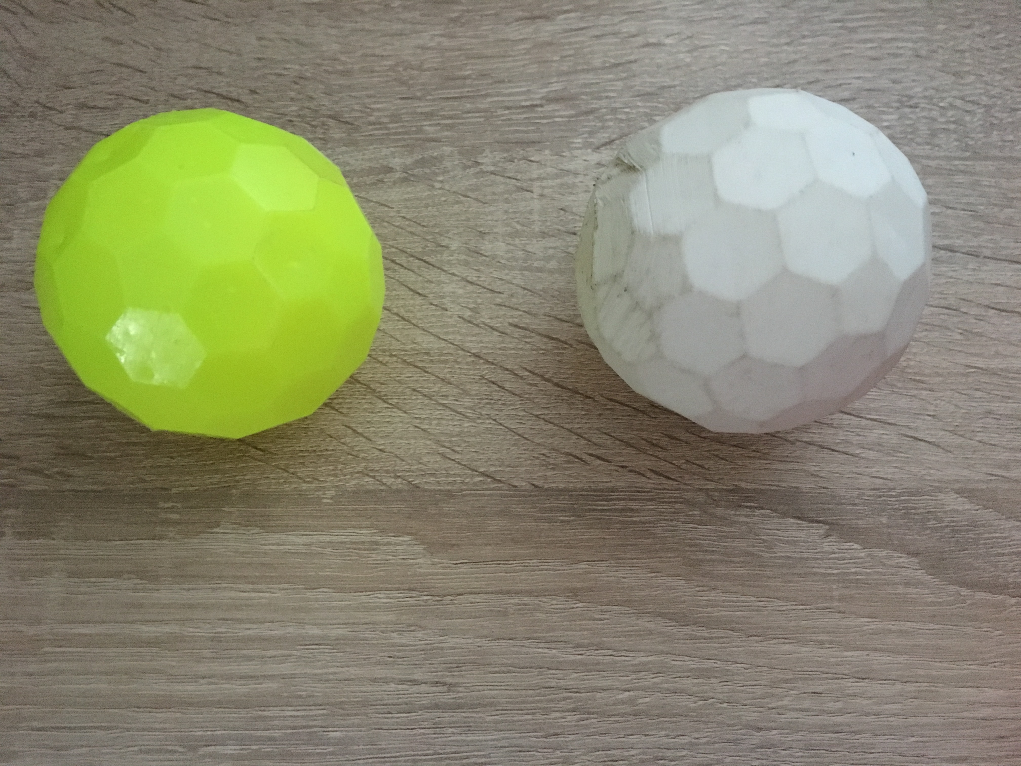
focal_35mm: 29
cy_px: 383
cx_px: 510
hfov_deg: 61.7
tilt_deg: -70.5
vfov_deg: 48.2
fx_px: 855
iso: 320
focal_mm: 4.15
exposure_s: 1/15
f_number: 2.2
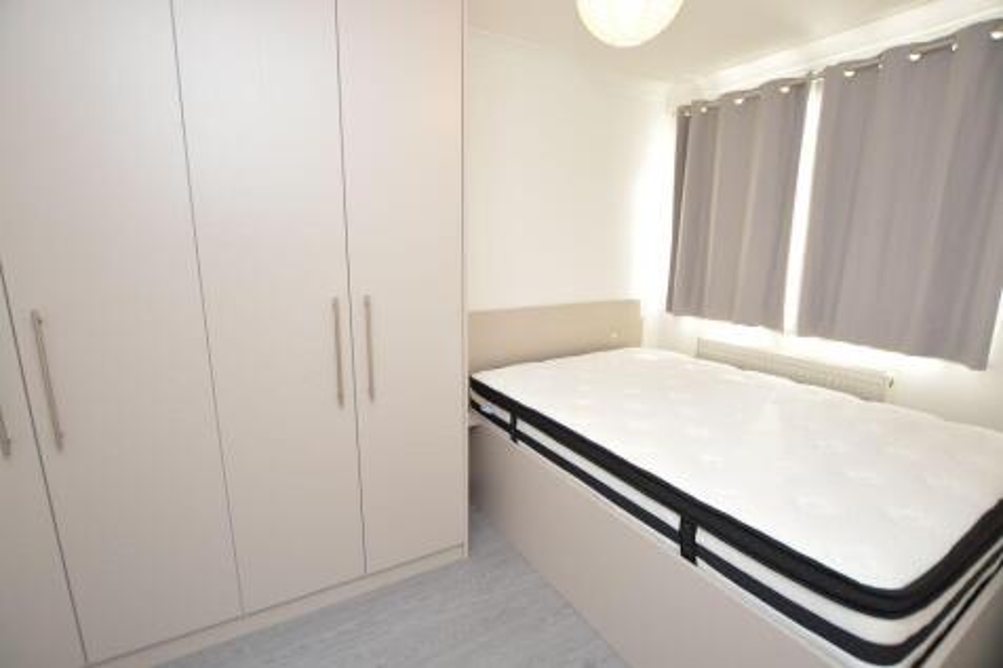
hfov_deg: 95.0
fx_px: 460
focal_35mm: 16
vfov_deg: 72.0
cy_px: 334
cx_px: 502
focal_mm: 11
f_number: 4
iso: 320
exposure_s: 1/60
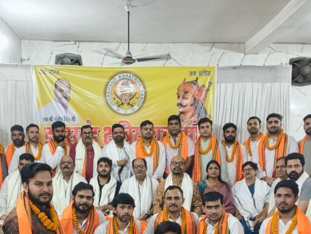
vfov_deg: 28.7
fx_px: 431
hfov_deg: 39.6
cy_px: 224
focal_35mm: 48
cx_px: 136
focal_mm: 5.56
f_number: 1.87
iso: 800
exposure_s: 1/50
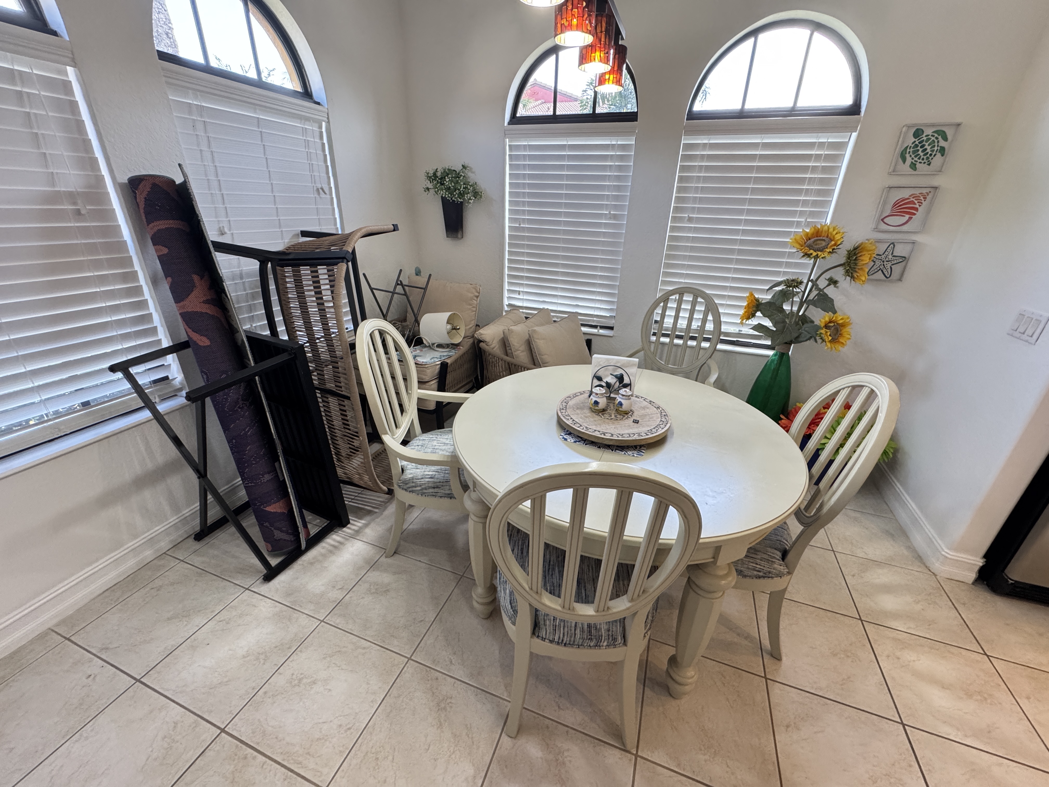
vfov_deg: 85.7
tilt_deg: -25.5
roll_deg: -1.7
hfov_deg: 102.1
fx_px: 424
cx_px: 524
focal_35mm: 14
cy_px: 394
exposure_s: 1/120
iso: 320
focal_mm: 2.22
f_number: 2.2
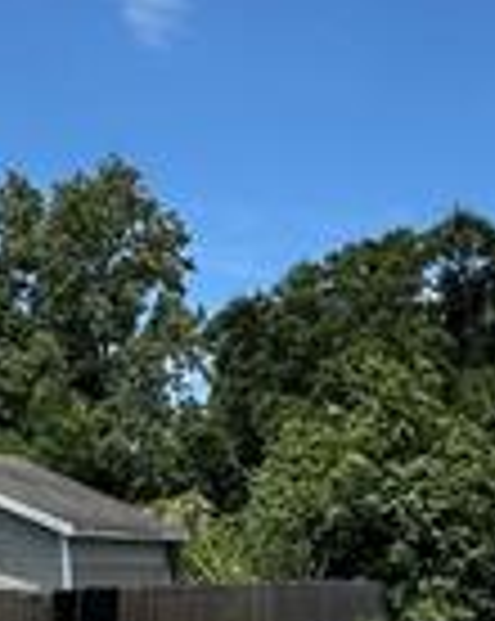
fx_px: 1395
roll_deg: +1.4
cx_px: 639
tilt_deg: -7.5
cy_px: 765
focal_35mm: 76
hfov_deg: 18.7
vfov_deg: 22.8
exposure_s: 1/1600
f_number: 2.2
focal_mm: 2.22
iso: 50
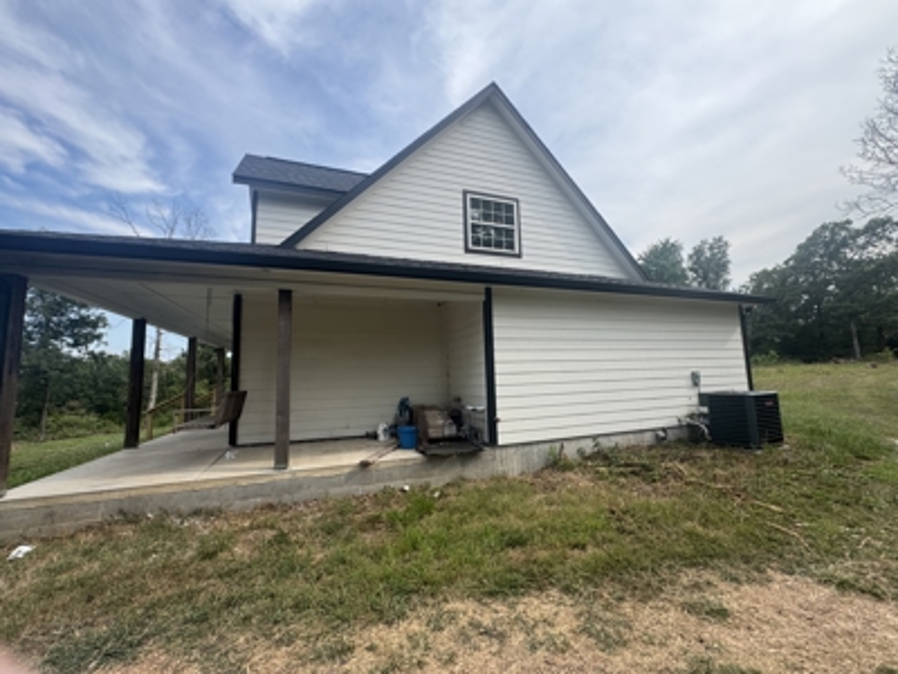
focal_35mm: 14
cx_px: 449
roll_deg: +1.0
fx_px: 363
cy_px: 337
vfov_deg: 85.7
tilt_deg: +6.5
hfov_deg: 102.1
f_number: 2.2
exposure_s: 1/525
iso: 40
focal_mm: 2.22
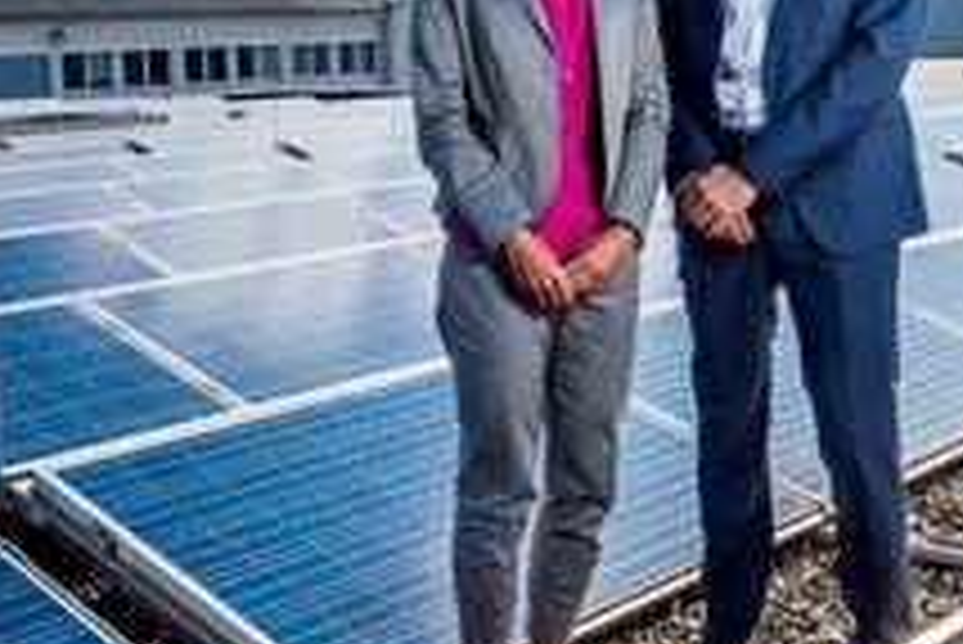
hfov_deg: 30.0
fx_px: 1793
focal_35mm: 67
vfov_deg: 20.3
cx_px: 531
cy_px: 257
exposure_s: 1/250
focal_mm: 28
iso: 100
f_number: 9
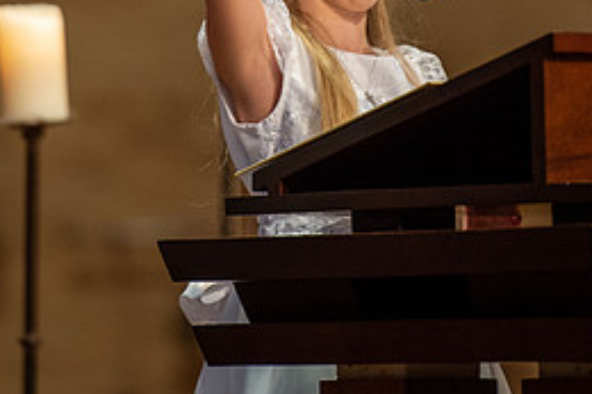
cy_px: 27
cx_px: 248
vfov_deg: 3.1
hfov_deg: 4.6
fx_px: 7346
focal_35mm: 447
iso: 1600
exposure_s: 1/125
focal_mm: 200
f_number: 3.2
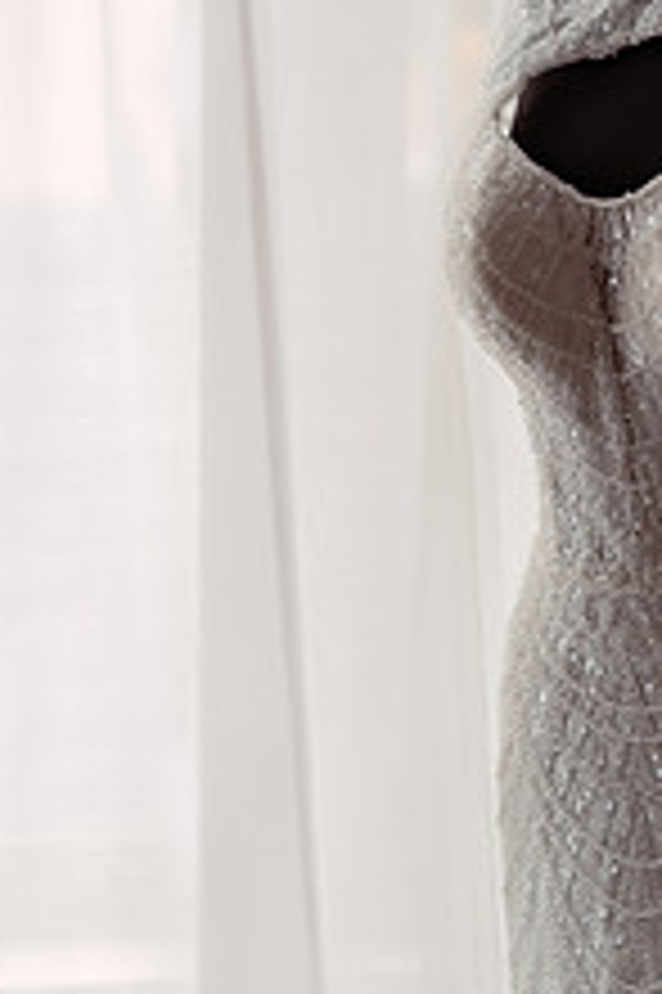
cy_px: 531
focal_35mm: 173
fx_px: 4779
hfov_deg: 7.9
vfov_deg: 11.9
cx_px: 642
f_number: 2.8
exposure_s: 1/400
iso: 250
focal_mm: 85
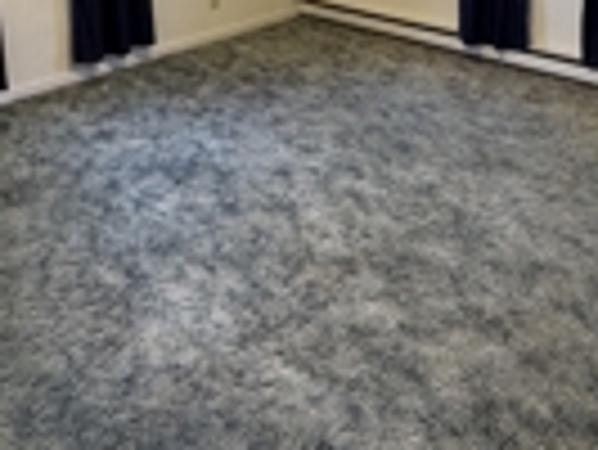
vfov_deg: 30.6
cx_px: 324
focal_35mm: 42
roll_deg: +1.0
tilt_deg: -9.9
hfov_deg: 44.7
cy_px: -50
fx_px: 726
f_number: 2.2
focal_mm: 2.22
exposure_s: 1/60
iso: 250
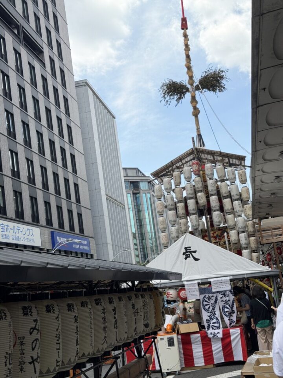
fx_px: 523
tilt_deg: +10.3
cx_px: 142
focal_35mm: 48
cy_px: 189
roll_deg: +8.0
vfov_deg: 39.7
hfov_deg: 30.3
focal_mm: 6.76
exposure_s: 1/2033
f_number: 1.78
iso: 100
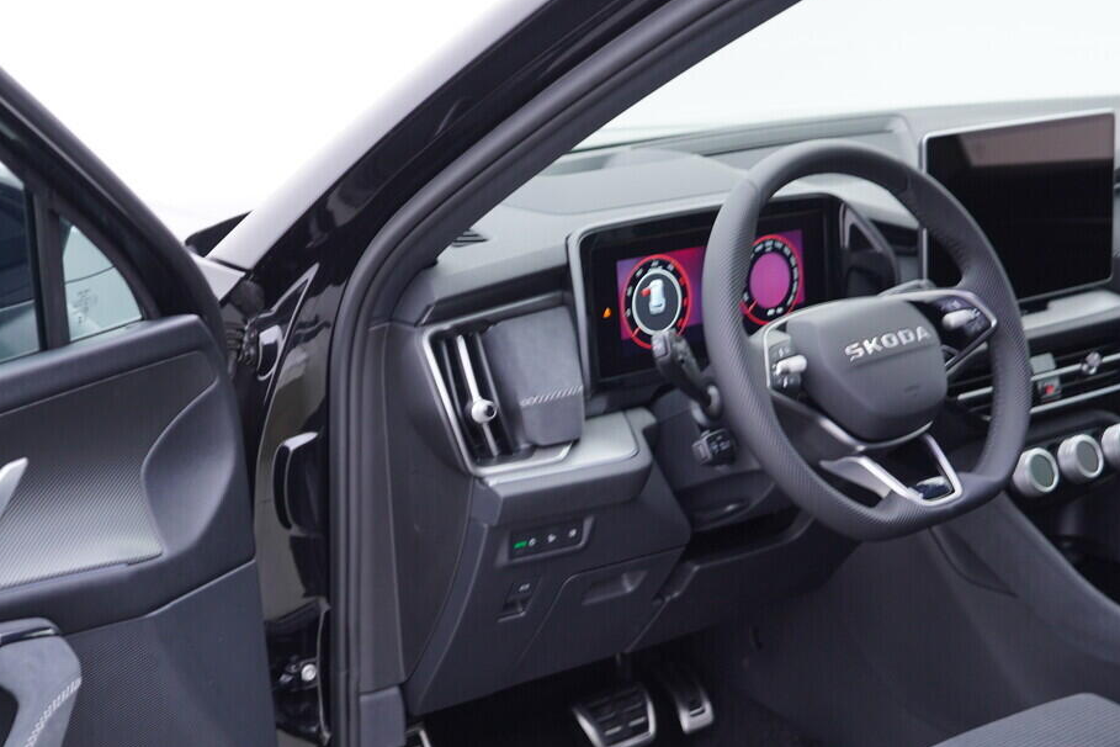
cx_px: 532
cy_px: 583
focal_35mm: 57
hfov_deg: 35.0
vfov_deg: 23.5
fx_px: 1773
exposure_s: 1/40
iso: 160
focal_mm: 24
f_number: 2.8
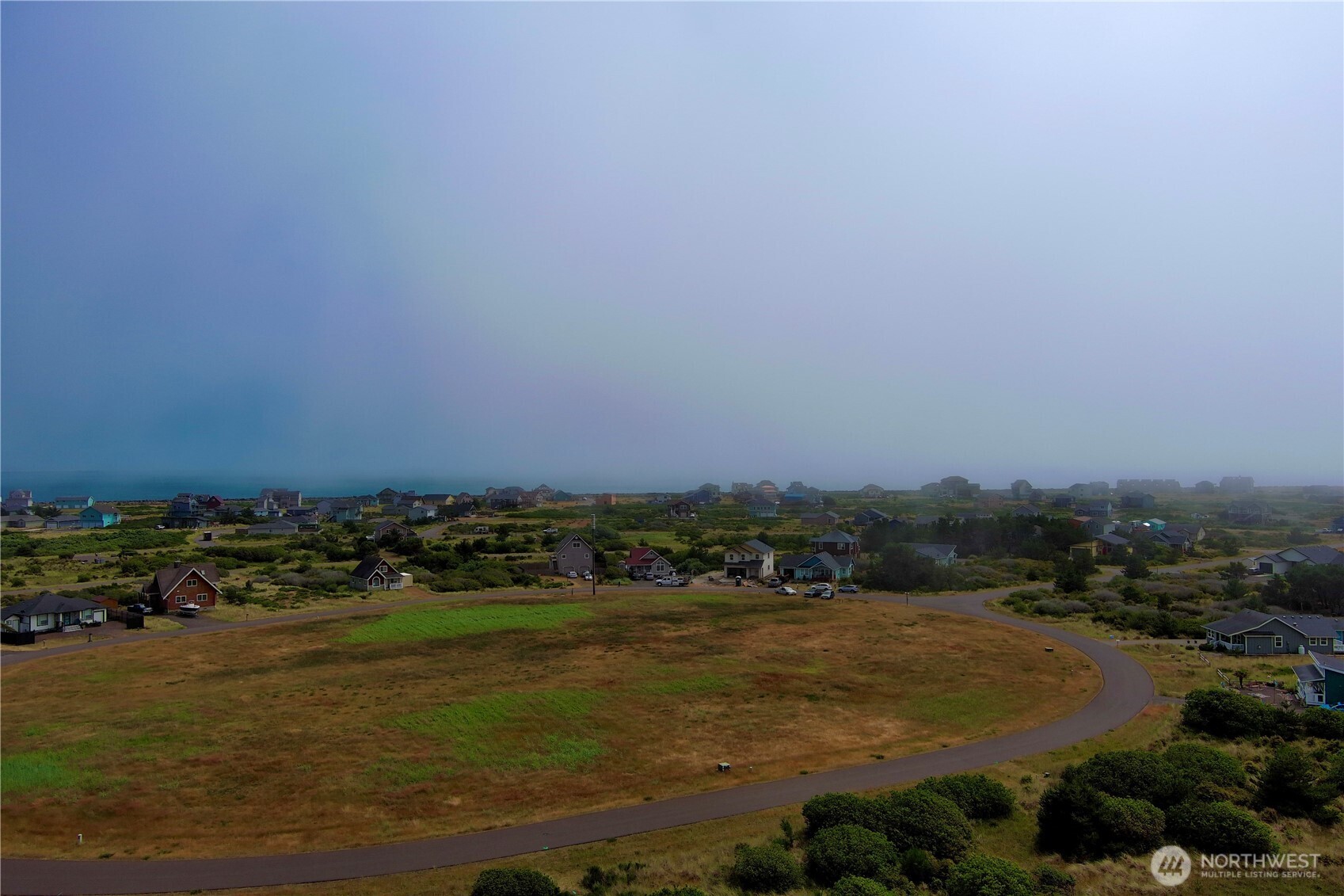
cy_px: 448
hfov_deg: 63.7
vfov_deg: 45.0
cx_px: 672
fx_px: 1082
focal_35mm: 29
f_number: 2.8
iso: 101
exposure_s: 1/4673
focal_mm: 10.57
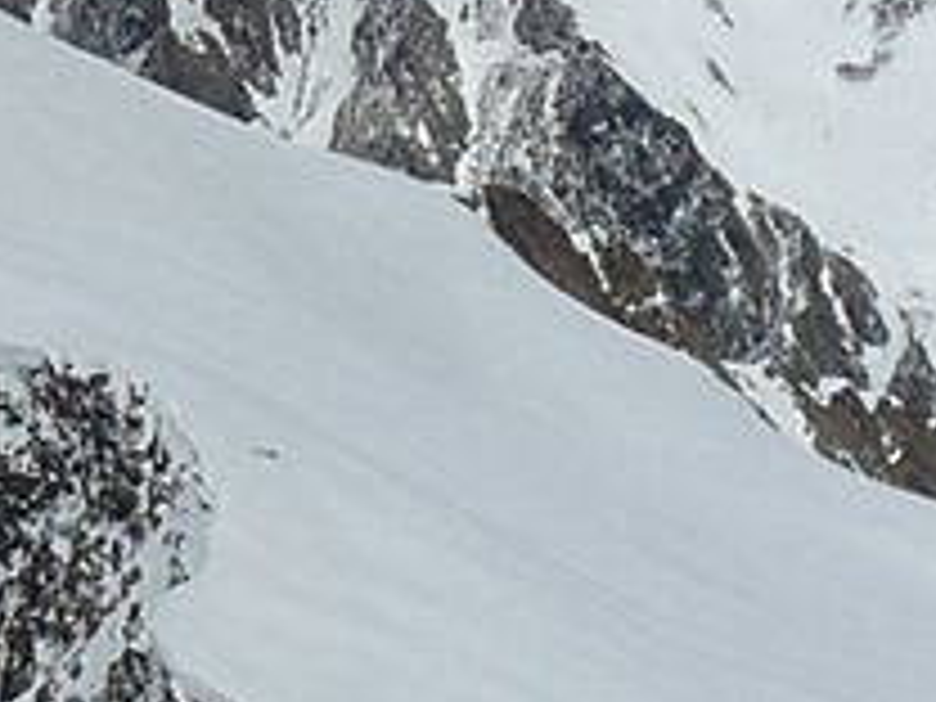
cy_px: 76
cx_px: -166
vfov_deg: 8.1
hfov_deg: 10.7
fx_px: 4921
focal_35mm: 182
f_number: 8
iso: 100
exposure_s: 1/1000
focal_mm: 6.5
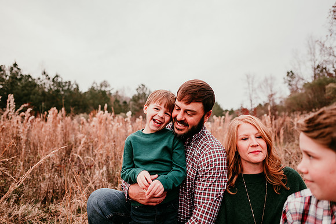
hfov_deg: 73.7
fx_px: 224
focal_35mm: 24
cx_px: 168
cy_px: 112
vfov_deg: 53.2
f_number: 2.2
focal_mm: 24
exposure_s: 1/160
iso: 100
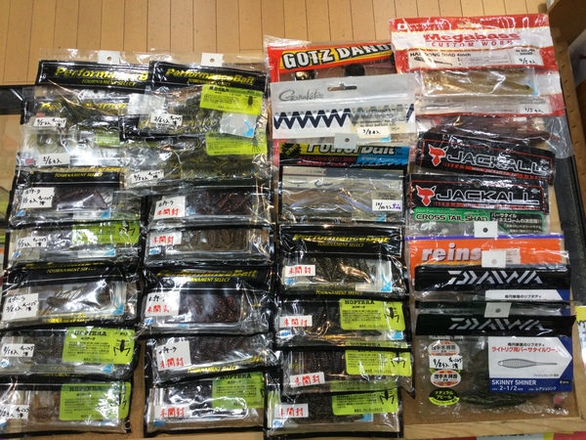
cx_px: 293
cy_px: 220
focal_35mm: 31
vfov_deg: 45.4
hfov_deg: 58.4
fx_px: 525
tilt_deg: -76.2
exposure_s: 1/40
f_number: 2.4
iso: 25
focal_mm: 3.3
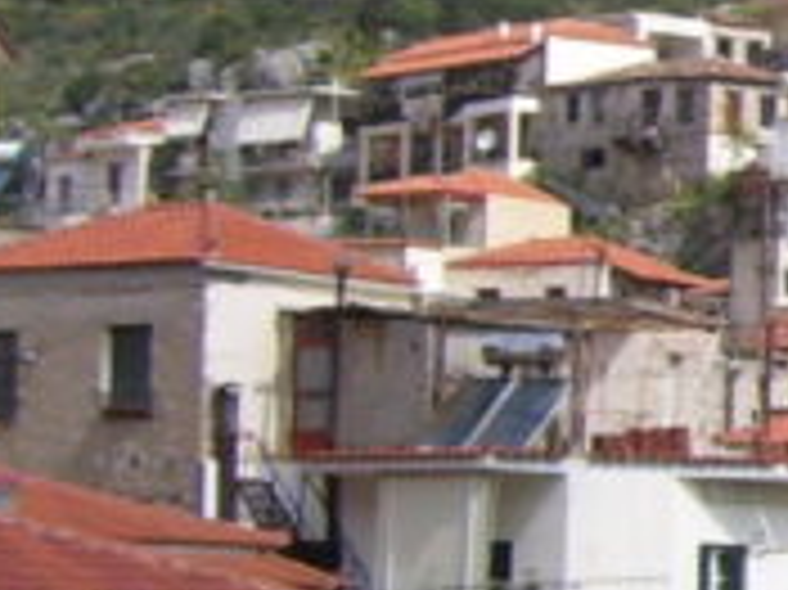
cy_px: 230
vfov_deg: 6.8
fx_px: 4936
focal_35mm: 217
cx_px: 1810
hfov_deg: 8.4
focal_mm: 6
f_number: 4.8
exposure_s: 1/750
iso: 80
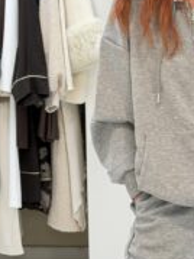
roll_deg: +0.3
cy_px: 184
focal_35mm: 154
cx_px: 206
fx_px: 1152
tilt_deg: -14.2
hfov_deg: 9.5
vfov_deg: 12.8
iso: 80
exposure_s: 1/50
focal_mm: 6.76
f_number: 1.78
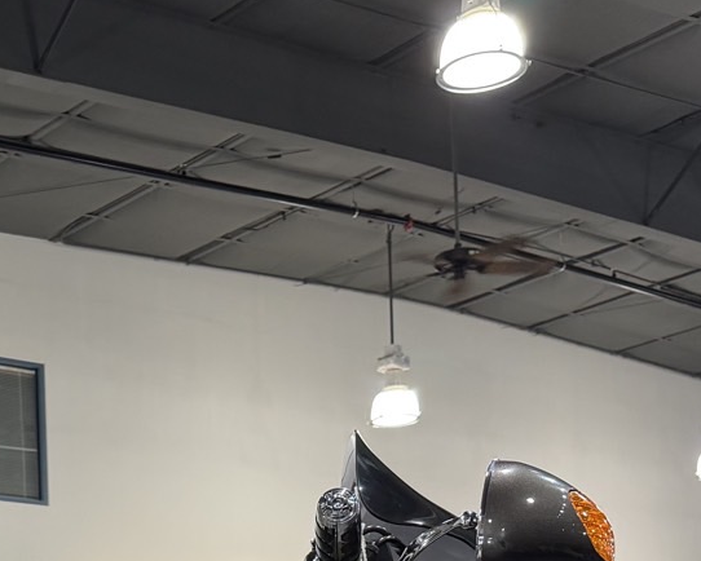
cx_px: -94
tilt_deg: +0.4
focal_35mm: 83
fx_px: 1723
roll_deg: +2.7
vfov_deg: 16.7
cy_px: 853
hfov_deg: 21.6
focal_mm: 6.76
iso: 160
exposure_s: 1/60
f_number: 1.78
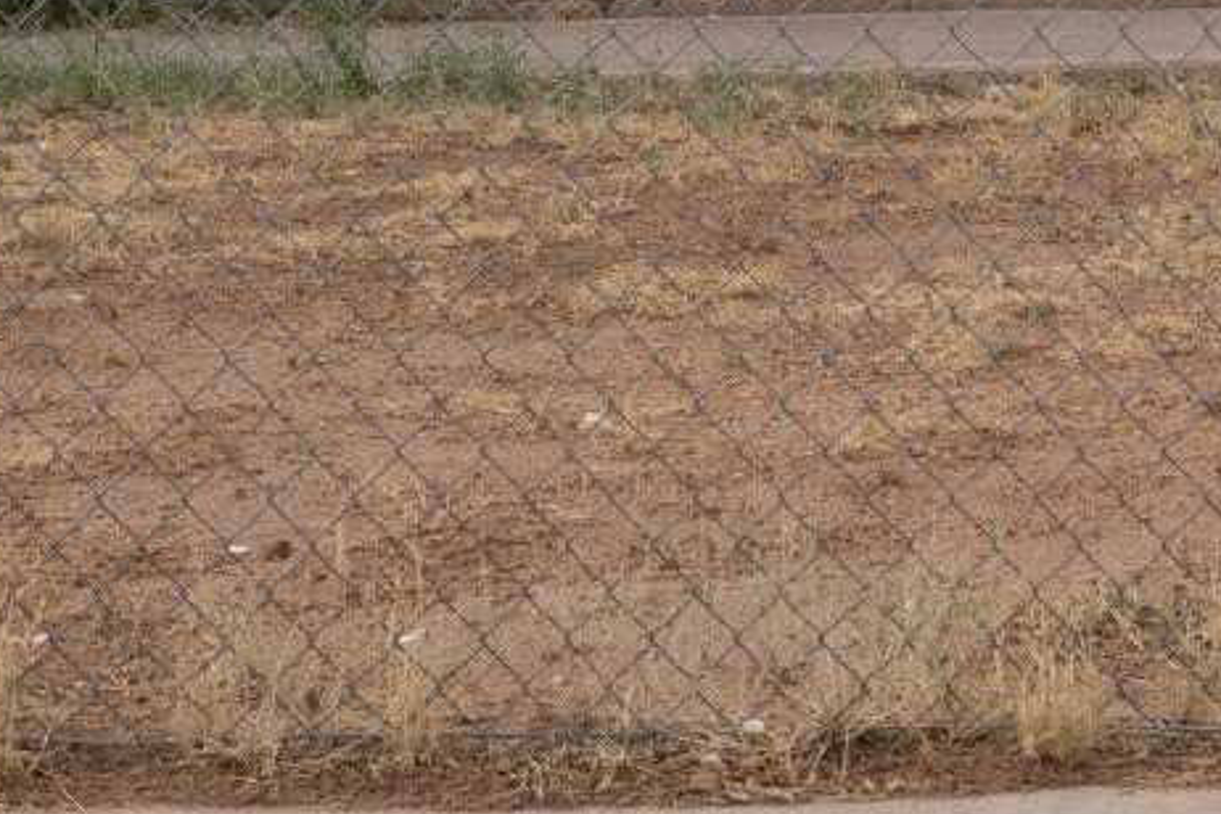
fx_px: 6613
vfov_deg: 6.8
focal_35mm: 195
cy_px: -772
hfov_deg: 10.4
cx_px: 1514
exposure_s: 1/80
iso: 400
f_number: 9
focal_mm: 30
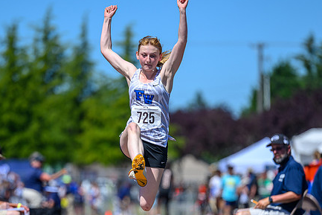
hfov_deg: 6.5
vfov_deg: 4.3
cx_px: 134
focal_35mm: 318
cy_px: 161
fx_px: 2845
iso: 125
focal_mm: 200
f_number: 2.8
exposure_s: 1/2500
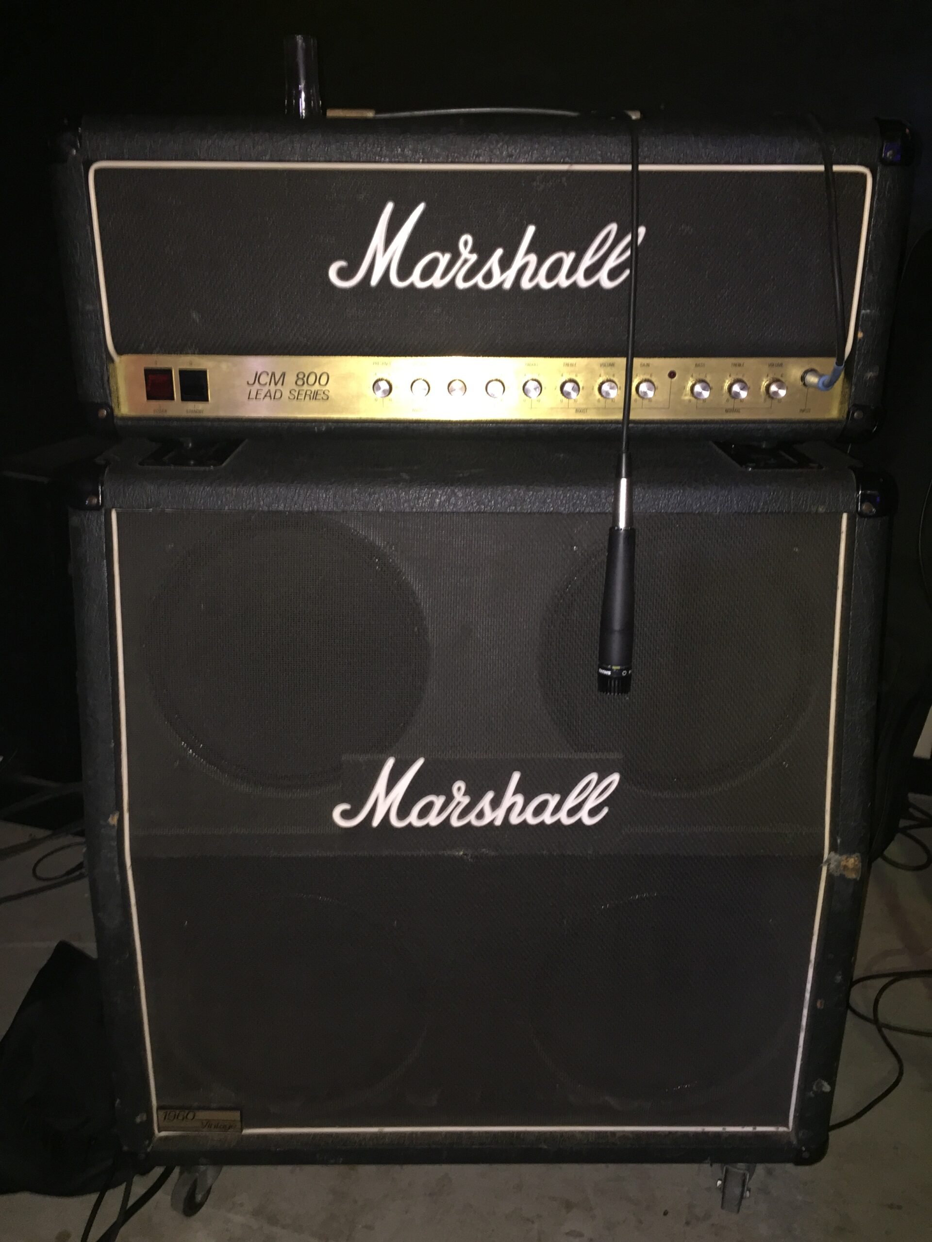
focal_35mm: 29
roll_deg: -0.6
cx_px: 466
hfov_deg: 48.2
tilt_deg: -19.0
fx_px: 1041
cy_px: 621
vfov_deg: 61.7
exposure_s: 1/16
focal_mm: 4.15
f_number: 2.2
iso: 160
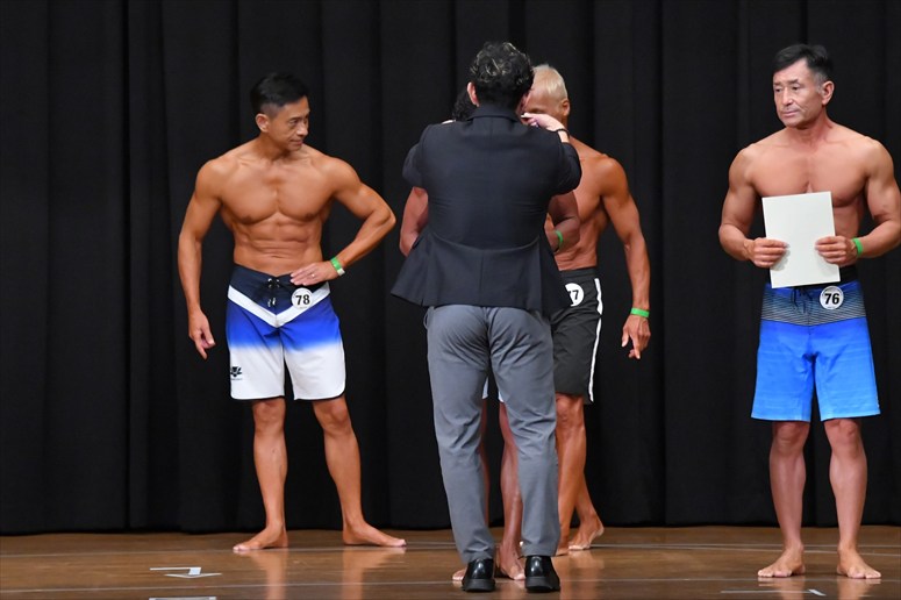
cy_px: 300
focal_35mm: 255
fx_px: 6379
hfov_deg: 8.1
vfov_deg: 5.4
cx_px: 450
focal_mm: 170
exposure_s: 1/400
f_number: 5.6
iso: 8000
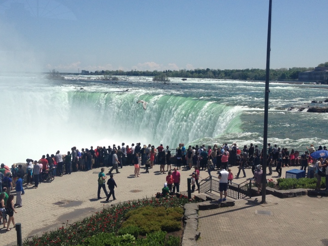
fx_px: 474
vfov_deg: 29.1
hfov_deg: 38.2
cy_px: 111
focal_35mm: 50
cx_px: 163
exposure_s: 1/2404
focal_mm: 4.28
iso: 50
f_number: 2.4
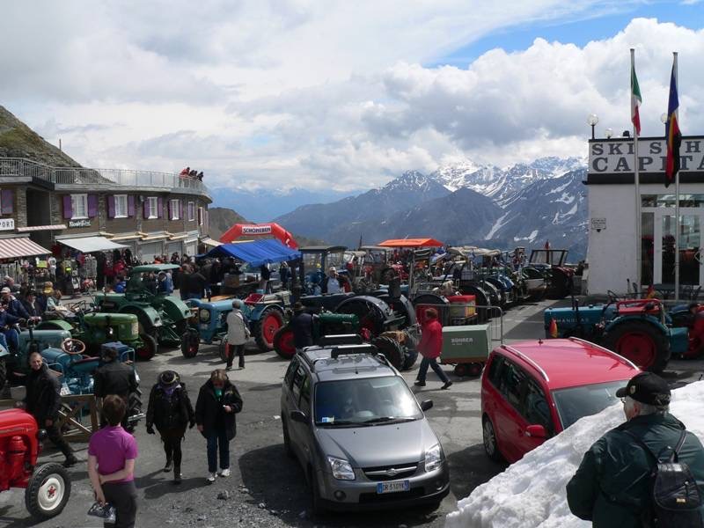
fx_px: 732
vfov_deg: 39.7
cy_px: 264
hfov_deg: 51.4
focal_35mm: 36
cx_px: 352
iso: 80
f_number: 5.6
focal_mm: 6
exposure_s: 1/500
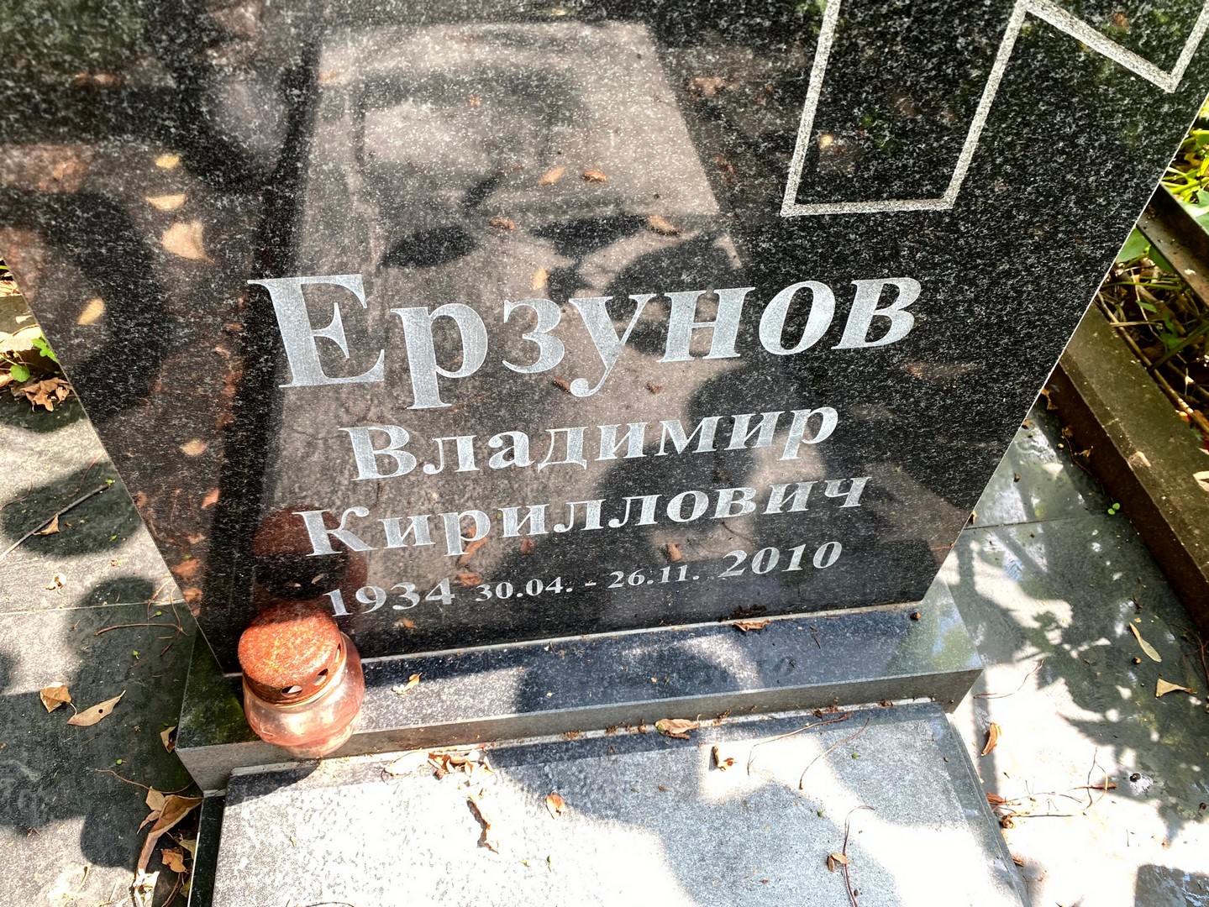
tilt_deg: -48.0
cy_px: 454
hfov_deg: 67.3
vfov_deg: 53.1
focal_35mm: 26
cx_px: 604
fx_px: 908
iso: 32
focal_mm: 4.25
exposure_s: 1/255
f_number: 1.8
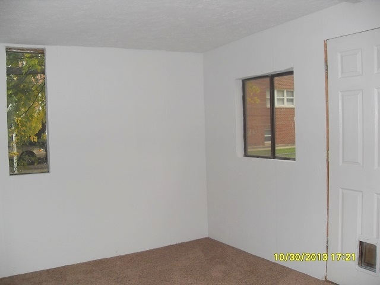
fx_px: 373
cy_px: 142
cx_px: 190
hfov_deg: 54.0
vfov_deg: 41.8
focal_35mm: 34
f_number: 2.8
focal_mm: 6.3
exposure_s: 1/45
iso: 100
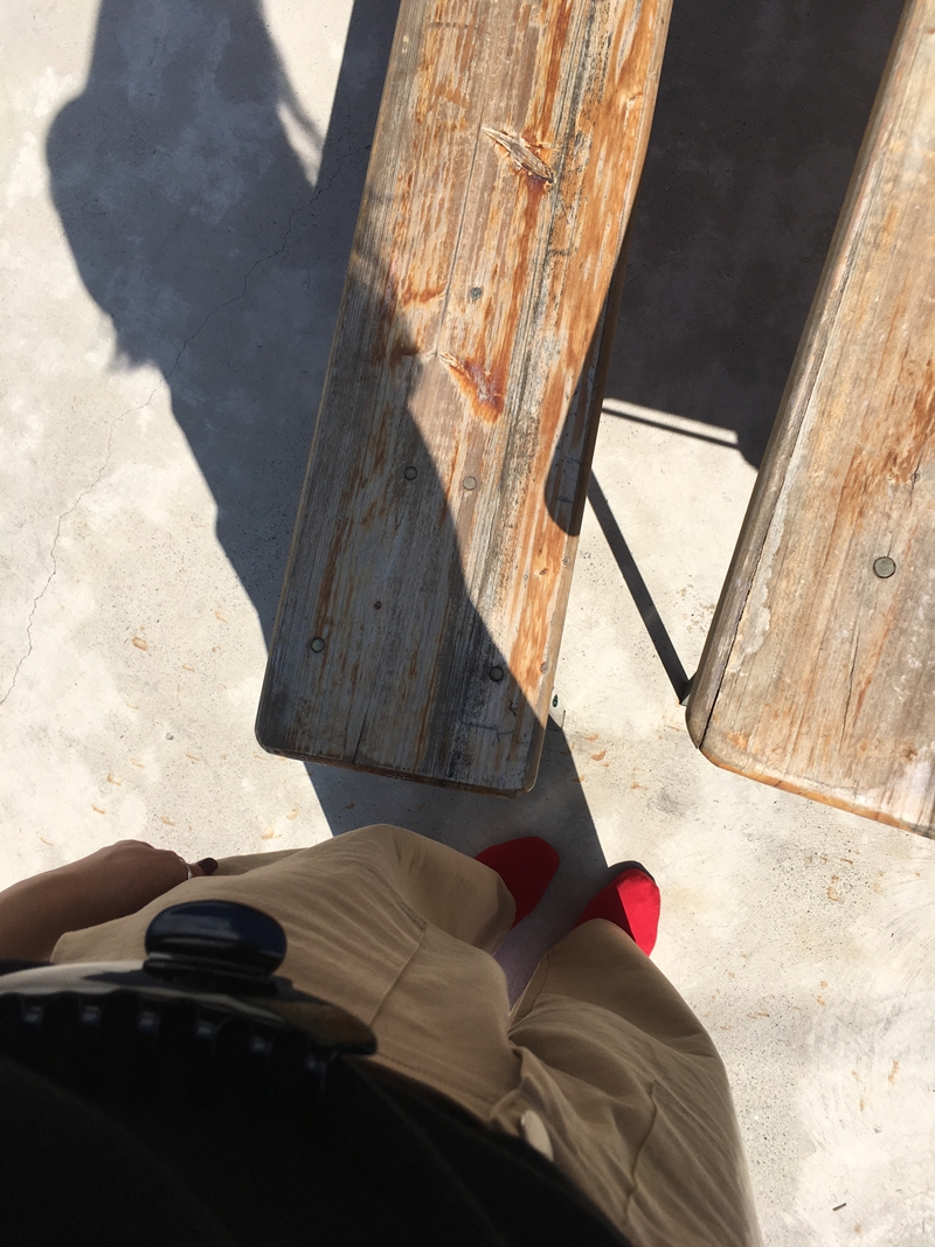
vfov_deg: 61.7
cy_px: 624
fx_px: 1045
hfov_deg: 48.2
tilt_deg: -79.7
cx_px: 468
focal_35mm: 29
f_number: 2.2
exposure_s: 1/1876
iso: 25
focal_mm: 4.15
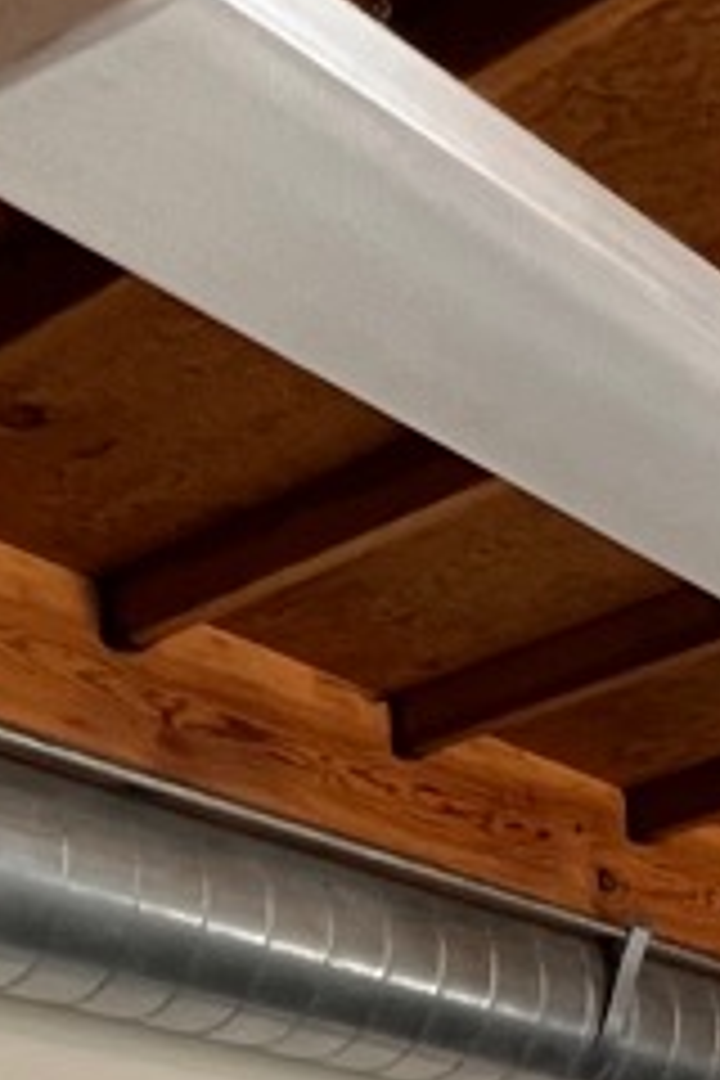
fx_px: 2430
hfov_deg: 16.7
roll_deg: +1.7
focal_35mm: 81
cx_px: 608
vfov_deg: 19.5
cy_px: 1881
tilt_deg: -6.2
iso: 200
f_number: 1.8
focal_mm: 1.57
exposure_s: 1/99
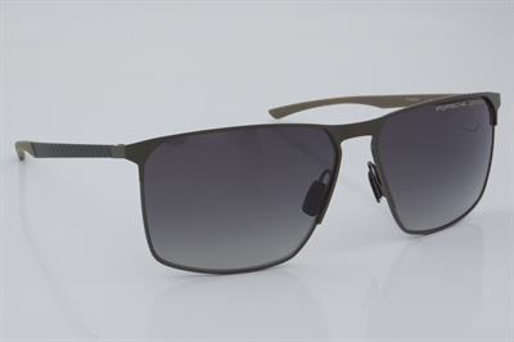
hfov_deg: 27.0
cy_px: 171
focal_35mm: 75
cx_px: 257
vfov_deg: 18.2
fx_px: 1070
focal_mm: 50
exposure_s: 1/4
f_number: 32
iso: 100
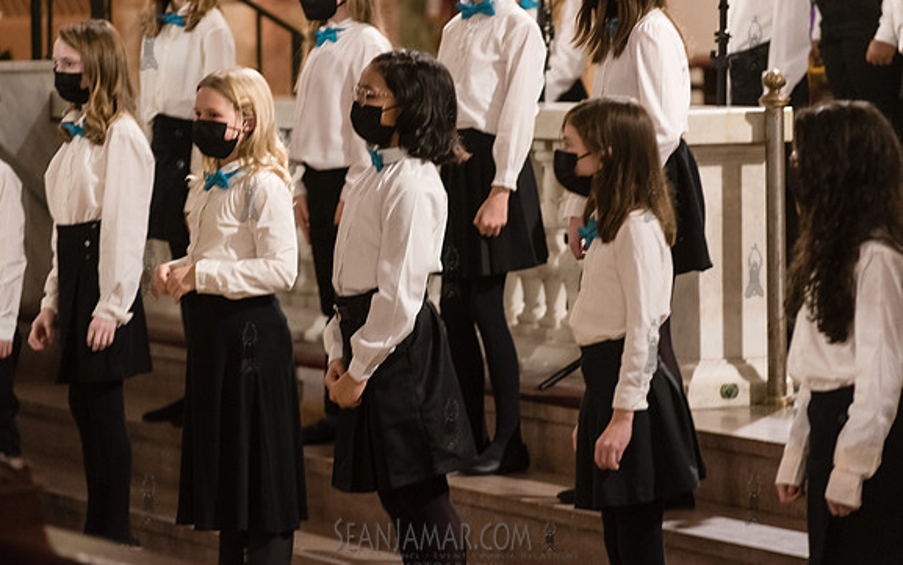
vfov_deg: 6.4
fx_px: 5046
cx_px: 451
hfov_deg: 10.2
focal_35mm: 205
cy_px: 270
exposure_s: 1/125
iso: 4000
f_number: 5
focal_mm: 200
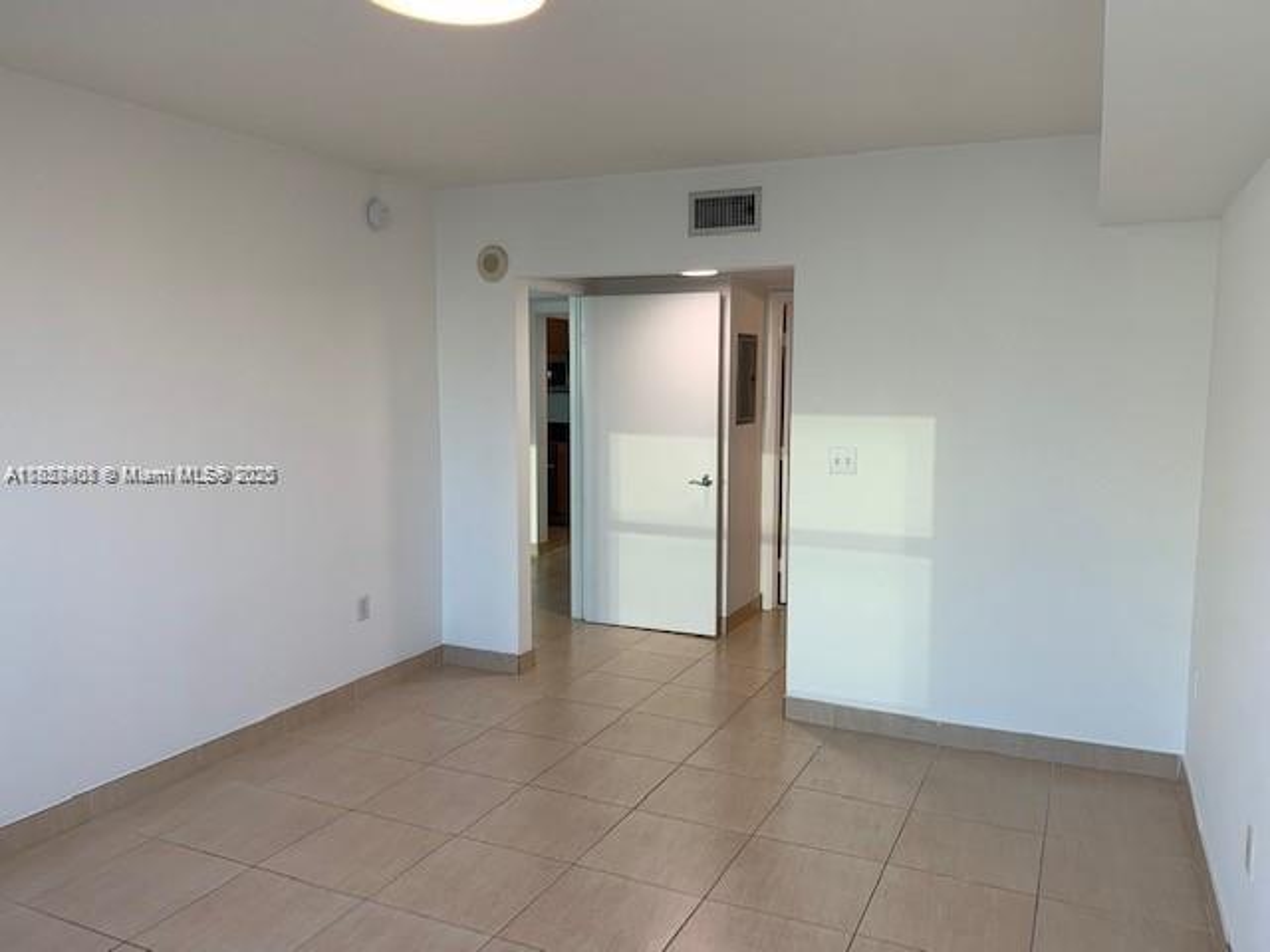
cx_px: 635
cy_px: 476
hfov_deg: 67.3
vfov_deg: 53.1
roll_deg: -0.6
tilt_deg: -5.0
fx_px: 954
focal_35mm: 26
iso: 50
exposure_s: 1/120
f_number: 1.8
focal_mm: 4.25
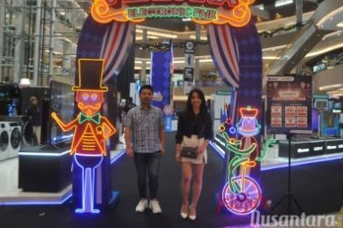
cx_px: 181
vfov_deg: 37.8
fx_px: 333
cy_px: 103
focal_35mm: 35
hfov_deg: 54.4
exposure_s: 1/320
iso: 1250
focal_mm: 20
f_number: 4
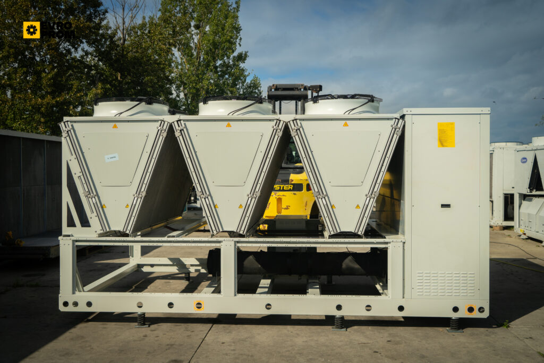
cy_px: 182
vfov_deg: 38.9
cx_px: 272
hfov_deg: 55.8
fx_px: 514
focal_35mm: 34
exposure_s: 1/400
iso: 100
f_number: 6.3
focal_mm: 34
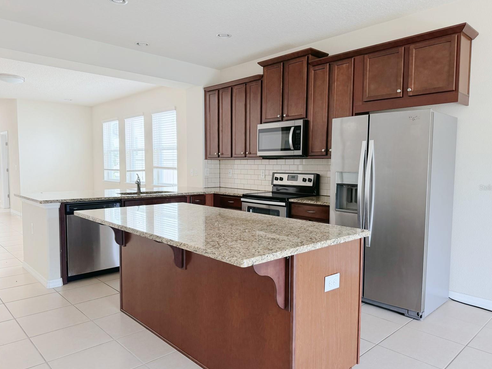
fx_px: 355
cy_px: 187
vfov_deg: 54.9
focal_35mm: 25
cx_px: 253
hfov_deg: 69.4
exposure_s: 1/96
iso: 200
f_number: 1.78
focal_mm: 6.76
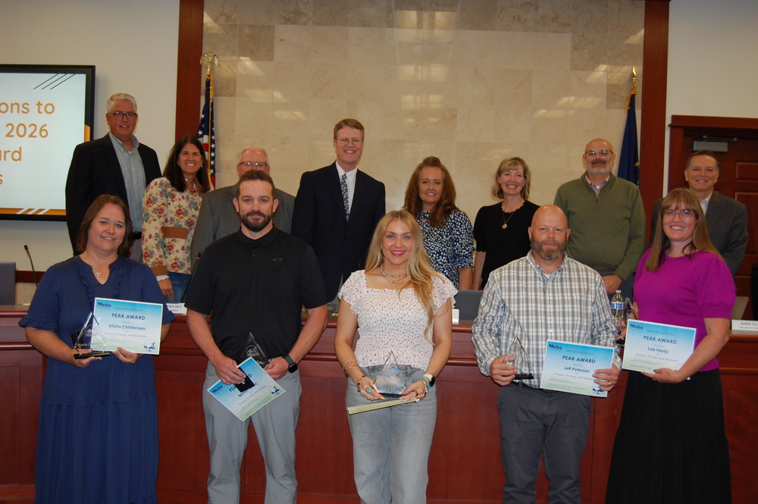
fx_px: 820
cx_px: 379
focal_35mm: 39
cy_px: 252
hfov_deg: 49.6
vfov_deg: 34.2
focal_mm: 26
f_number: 4.2
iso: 400
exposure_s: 1/60
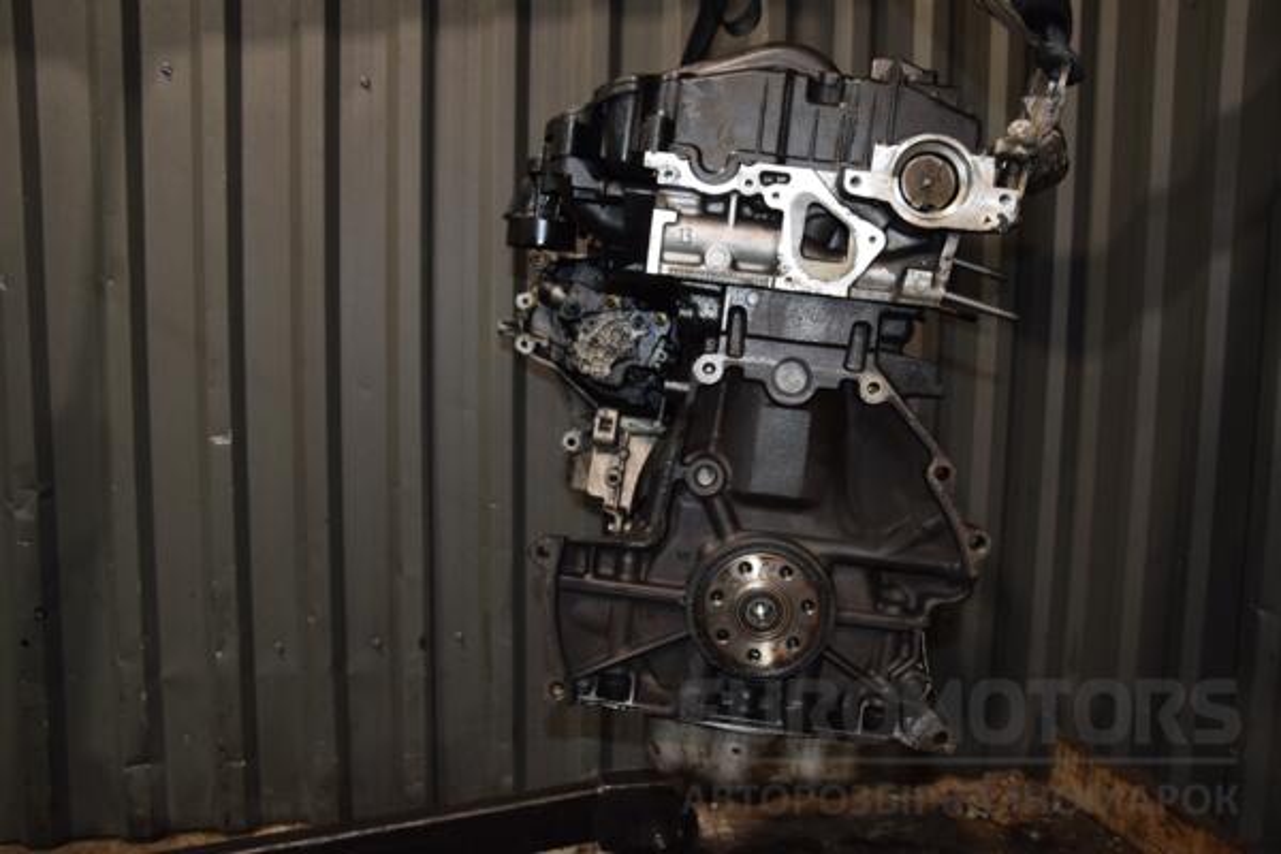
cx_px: 640
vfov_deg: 47.9
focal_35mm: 27
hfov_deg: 67.4
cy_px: 427
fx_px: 961
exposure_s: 1/60
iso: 800
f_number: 5
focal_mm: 18
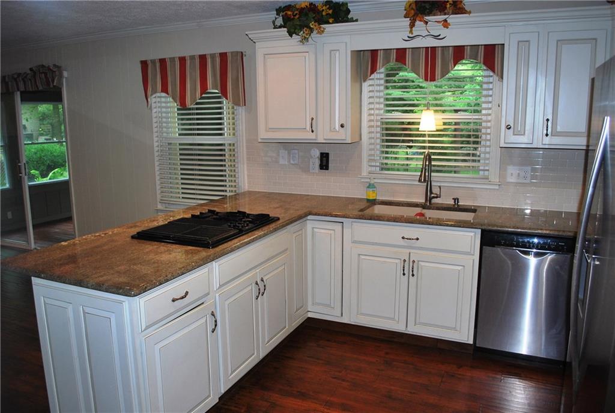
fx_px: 462
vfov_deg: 48.1
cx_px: 308
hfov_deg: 67.3
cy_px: 206
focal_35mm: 27
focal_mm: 18
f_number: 3.5
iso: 200
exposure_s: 1/60
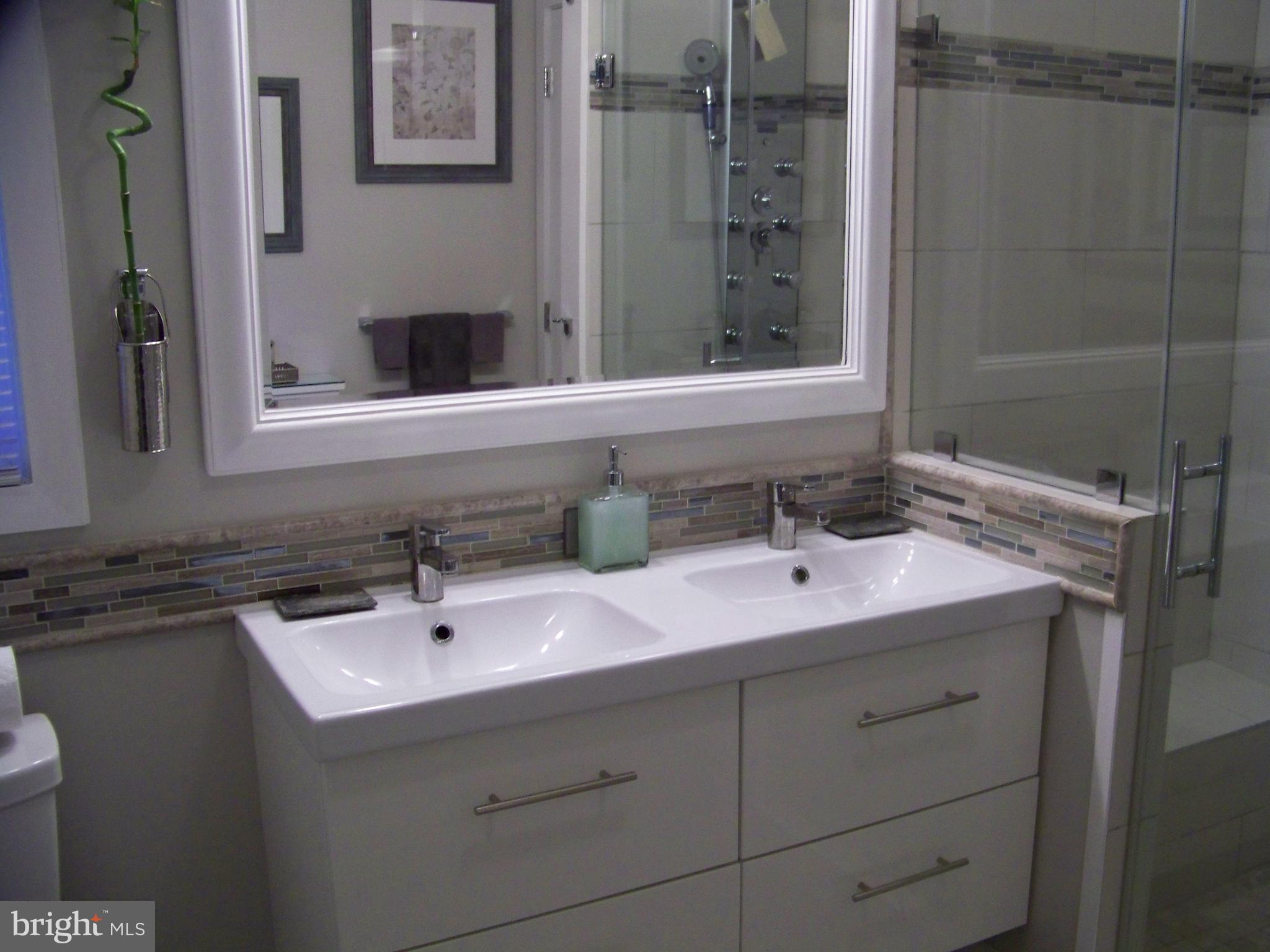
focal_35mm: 36
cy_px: 476
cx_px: 635
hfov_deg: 51.4
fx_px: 1321
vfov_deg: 39.7
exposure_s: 1/30
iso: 200
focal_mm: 5.85
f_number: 2.8
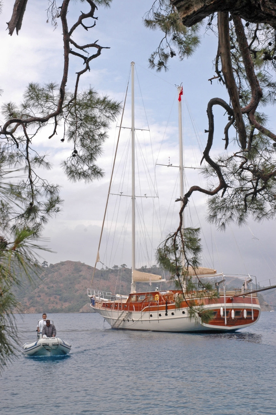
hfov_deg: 23.7
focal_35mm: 57
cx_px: 138
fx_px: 657
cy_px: 208
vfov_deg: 35.1
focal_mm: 38
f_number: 10
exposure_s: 1/160
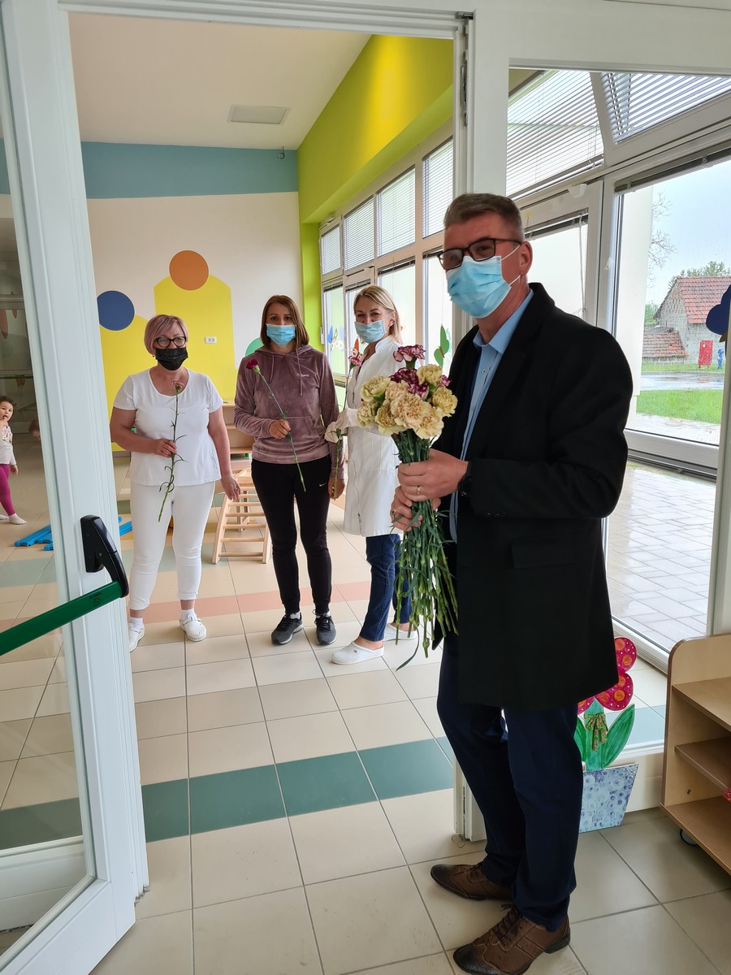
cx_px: 366
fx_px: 732
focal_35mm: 26
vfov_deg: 67.3
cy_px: 488
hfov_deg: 53.1
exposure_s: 1/100
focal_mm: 5.4
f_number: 1.8
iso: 80
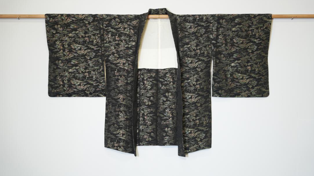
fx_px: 674
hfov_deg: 26.2
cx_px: 157
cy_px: 82
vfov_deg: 14.9
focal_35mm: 81
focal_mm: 77
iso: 1000
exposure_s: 1/80
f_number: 4
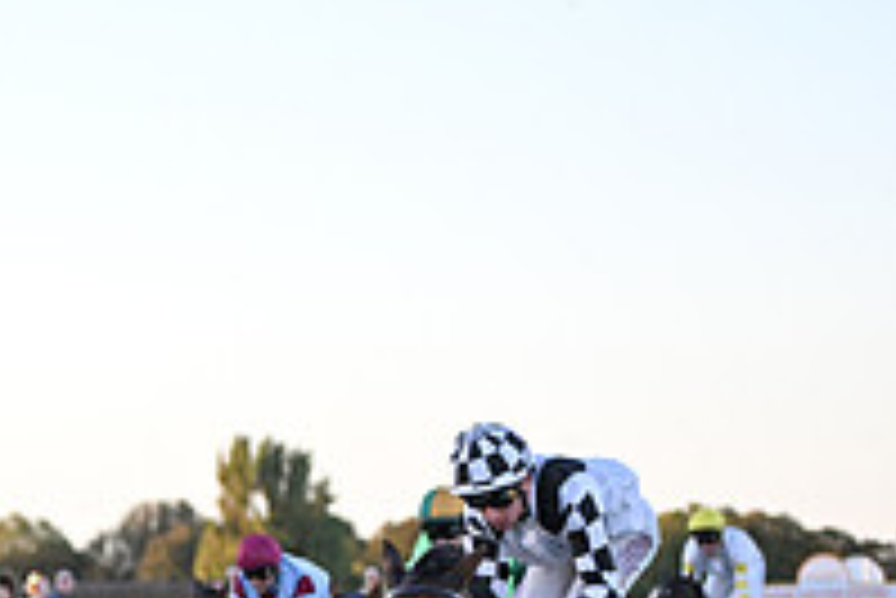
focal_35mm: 204
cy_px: 785
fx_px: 5081
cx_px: -396
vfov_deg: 6.7
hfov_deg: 9.8
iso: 1000
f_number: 3.2
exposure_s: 1/1600
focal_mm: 70
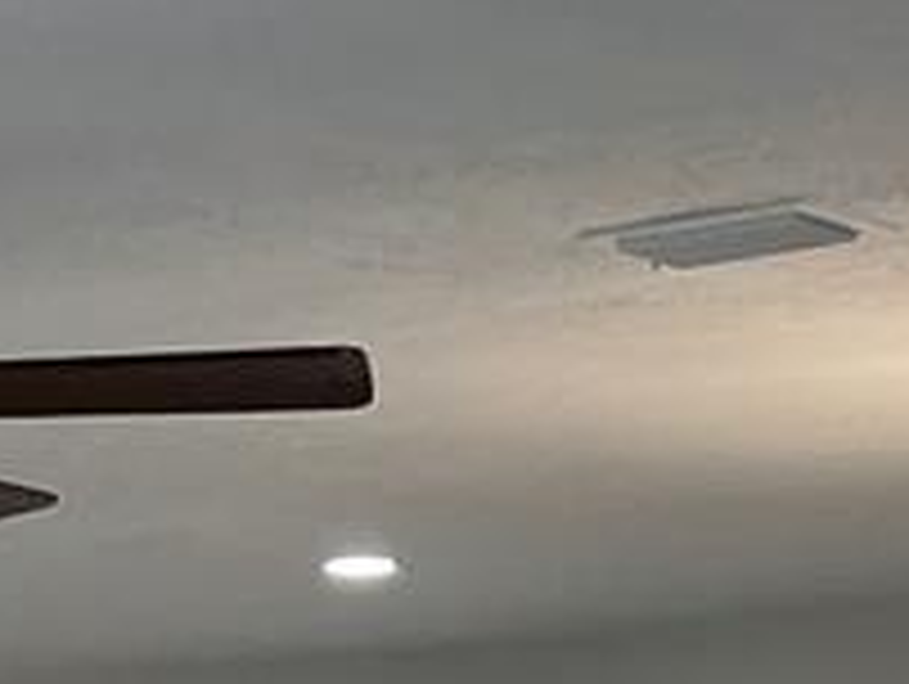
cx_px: -194
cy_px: 1638
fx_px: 3865
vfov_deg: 9.1
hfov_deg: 13.1
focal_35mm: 147
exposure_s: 1/120
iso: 64
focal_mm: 3
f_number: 1.8
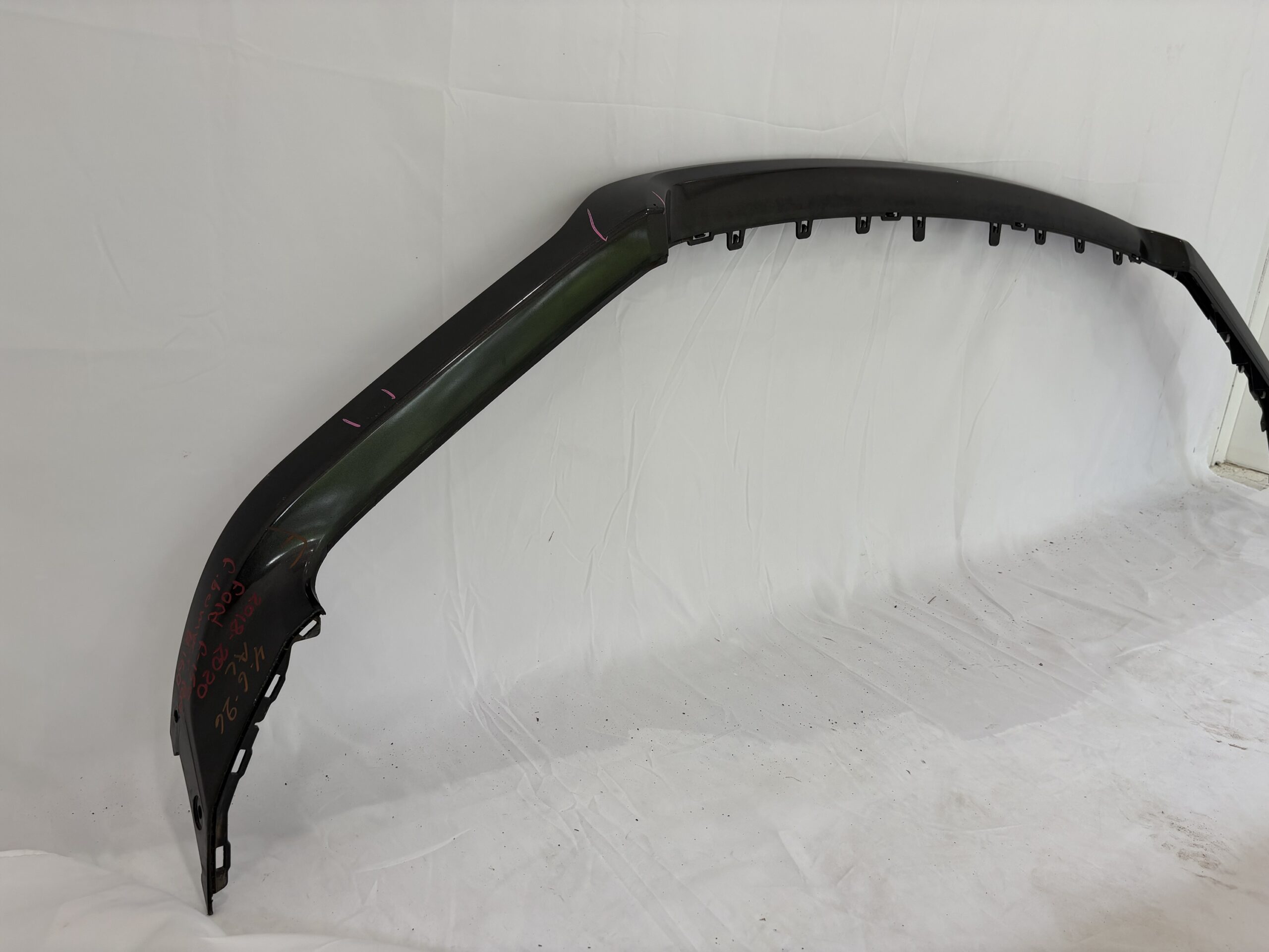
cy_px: 476
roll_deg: -3.7
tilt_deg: -18.4
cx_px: 634
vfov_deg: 53.1
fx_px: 953
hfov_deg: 67.3
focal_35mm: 26
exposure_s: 1/179
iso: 40
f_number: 1.6
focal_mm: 5.96
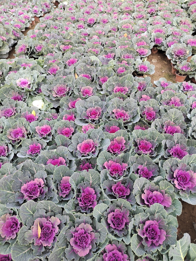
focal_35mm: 23
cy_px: 130
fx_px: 174
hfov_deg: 58.9
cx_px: 98
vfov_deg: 73.9
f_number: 1.9
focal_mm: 5.52
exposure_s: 1/100
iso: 125
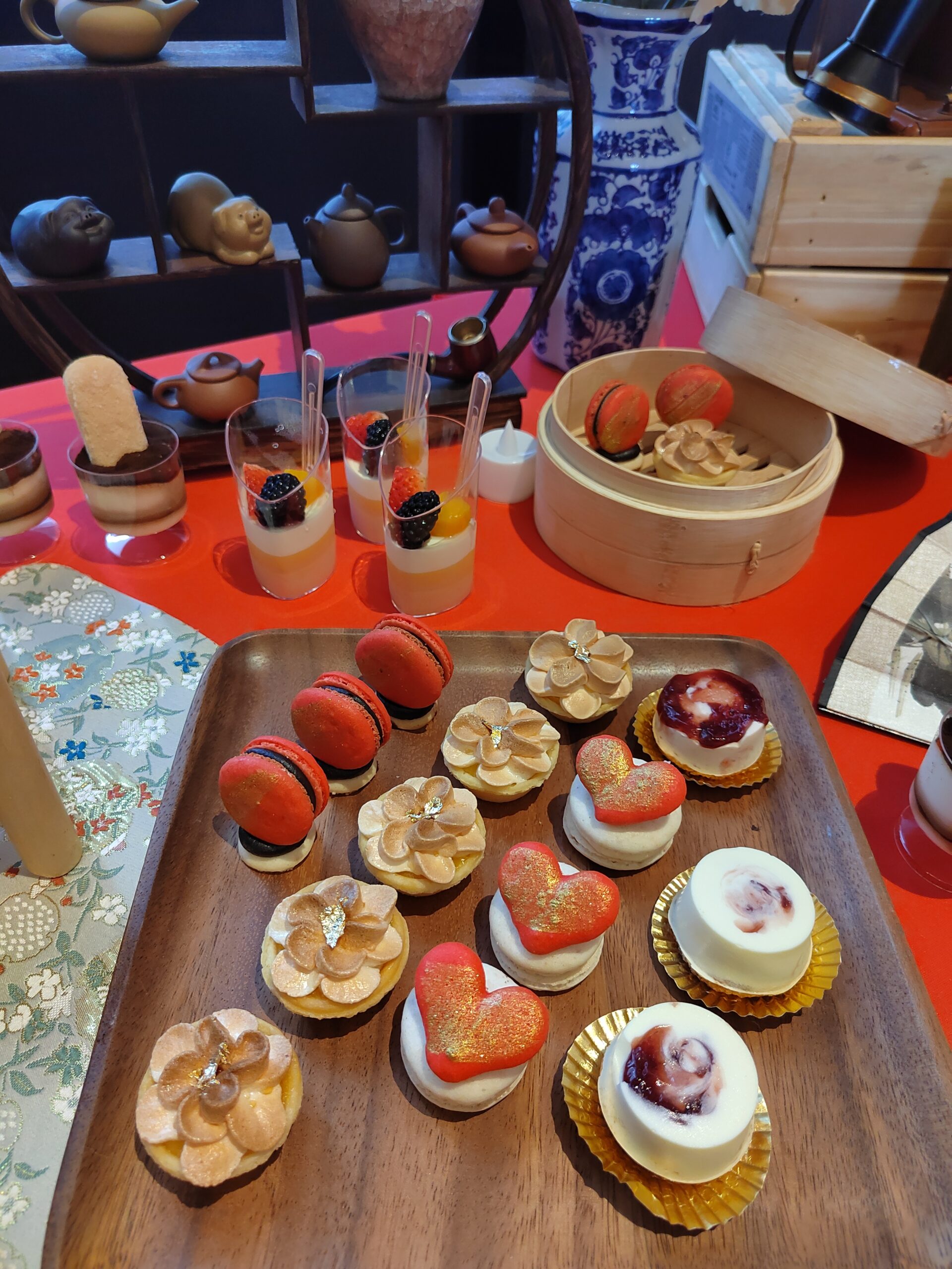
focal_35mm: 23
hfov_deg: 58.9
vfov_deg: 73.9
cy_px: 634
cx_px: 476
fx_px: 843
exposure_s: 1/50
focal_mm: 5.52
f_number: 1.9
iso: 2491
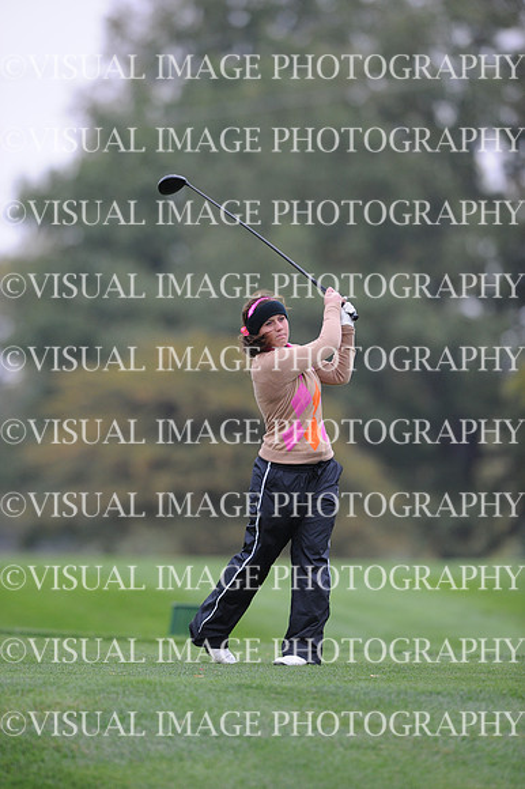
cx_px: 262
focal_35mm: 400
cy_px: 394
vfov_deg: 5.2
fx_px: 8760
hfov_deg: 3.4
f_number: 4
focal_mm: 400
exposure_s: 1/2000
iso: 1250
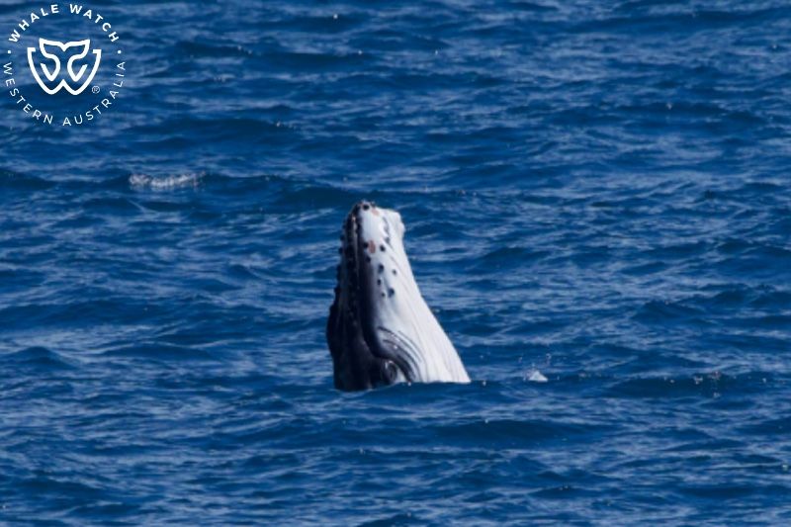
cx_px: 396
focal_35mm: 600
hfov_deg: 3.4
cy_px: 264
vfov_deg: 2.3
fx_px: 13180
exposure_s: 1/3200
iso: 1000
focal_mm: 600
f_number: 8
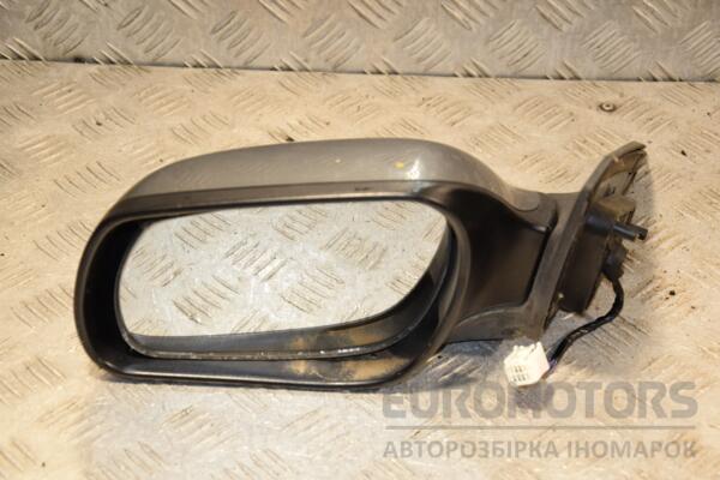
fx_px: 1740
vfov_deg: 15.7
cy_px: 240
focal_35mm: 87
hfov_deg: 23.4
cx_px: 360
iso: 800
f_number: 5.6
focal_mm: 58
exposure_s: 1/200
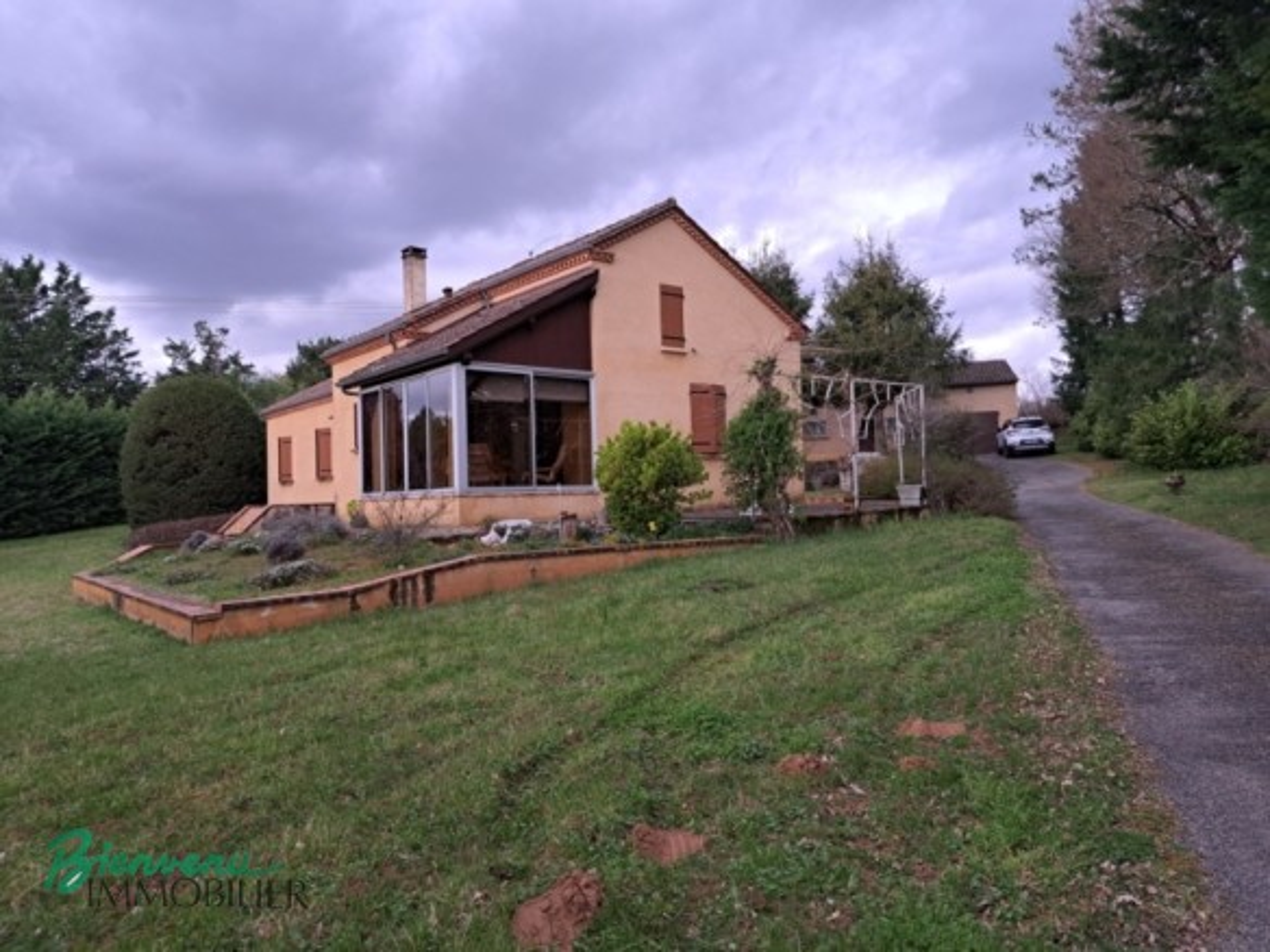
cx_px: 635
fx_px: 881
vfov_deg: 56.8
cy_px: 476
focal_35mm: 24
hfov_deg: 71.6
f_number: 1.8
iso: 64
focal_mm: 5.23
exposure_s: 1/50
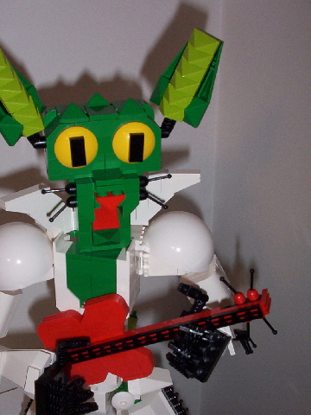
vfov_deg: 36.5
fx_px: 623
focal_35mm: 52
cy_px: 271
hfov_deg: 27.9
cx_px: 110
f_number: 4.5
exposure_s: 1/30
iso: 140
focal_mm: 6
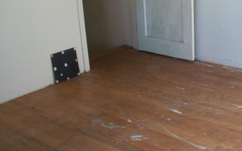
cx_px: 184
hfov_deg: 34.8
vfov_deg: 22.7
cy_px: 92
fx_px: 376
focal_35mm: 57
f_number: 3.1
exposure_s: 1/125
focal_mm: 6.3
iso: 291
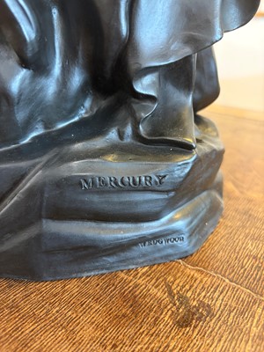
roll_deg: -1.1
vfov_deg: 67.3
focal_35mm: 26
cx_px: 132
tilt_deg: -25.0
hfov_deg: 53.1
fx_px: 264
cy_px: 176
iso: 400
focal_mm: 5.96
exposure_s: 1/33
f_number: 1.6
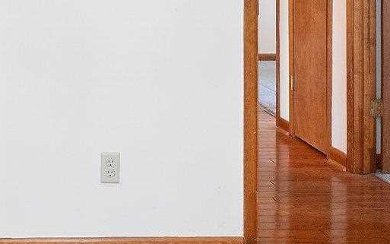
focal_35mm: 61
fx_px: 649
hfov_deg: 31.4
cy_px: -22
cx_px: 19
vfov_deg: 20.4
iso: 640
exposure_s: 1
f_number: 9
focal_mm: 10
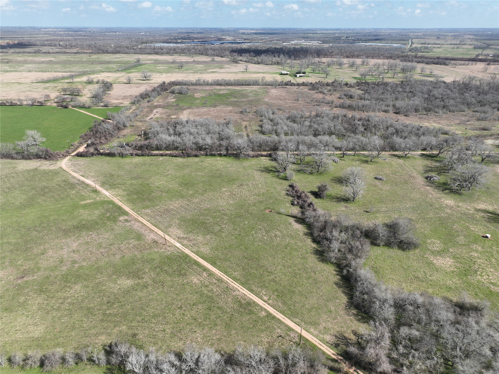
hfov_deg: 71.6
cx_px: 250
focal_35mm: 24
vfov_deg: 56.8
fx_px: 346
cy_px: 187
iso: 100
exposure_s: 1/1250
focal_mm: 12.29
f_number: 2.8
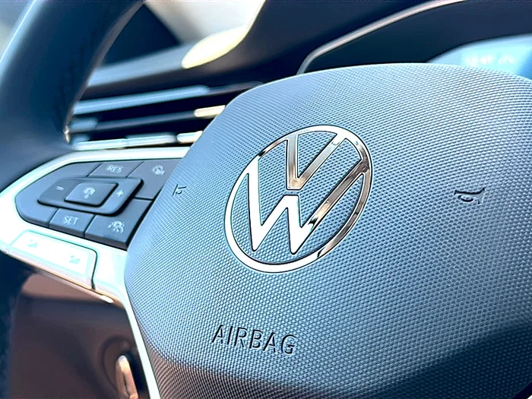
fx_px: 692
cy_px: 200
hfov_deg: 42.1
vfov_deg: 32.2
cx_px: 266
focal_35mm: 45
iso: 80
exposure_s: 1/190
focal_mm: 6.86
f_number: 1.78
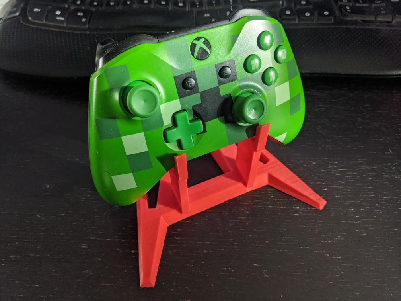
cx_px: 200
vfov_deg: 51.4
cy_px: 150
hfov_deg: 65.3
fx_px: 313
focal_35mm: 27
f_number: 1.73
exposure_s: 1/23.8
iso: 259
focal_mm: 4.38
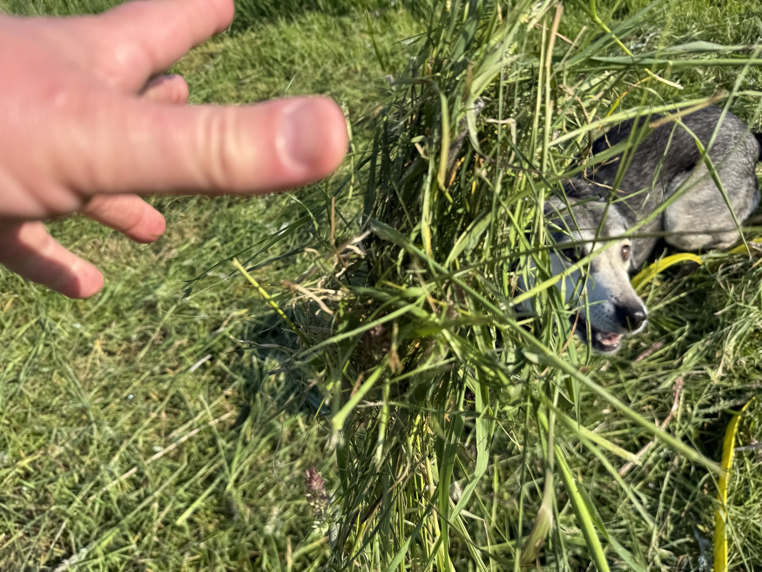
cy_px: 286
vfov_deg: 56.8
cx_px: 381
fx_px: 528
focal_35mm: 24
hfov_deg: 71.6
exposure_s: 1/2169
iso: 80
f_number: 1.78
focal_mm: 6.76
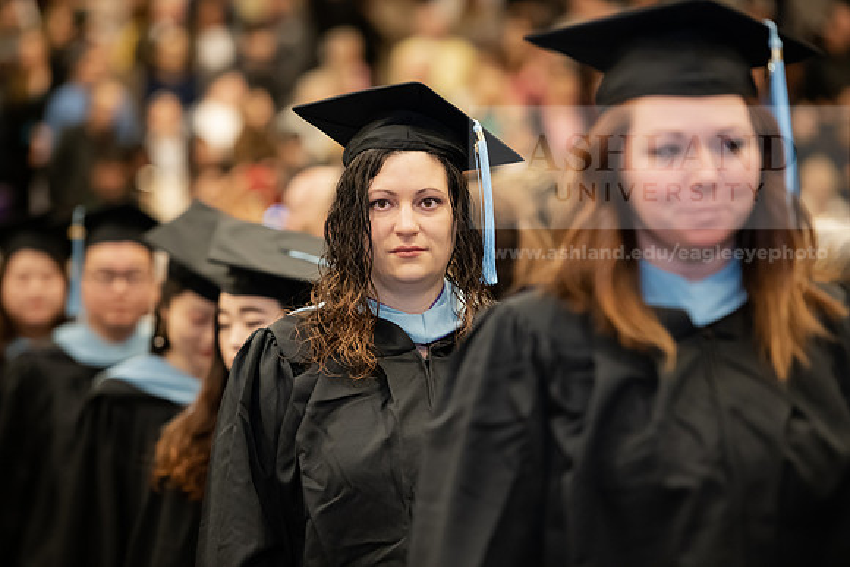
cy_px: 284
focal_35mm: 160
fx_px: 3778
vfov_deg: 8.6
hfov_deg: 12.8
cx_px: 425
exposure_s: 1/200
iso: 2500
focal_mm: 160
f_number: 3.2
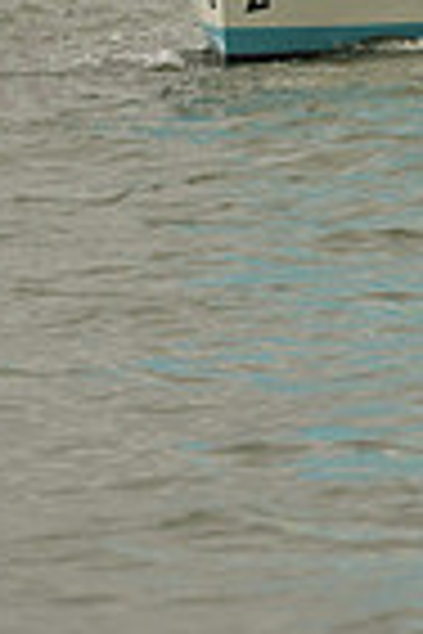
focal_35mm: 554
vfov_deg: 3.7
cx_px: 412
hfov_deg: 2.5
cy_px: -638
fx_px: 9763
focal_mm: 135
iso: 320
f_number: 7.1
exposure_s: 1/1250
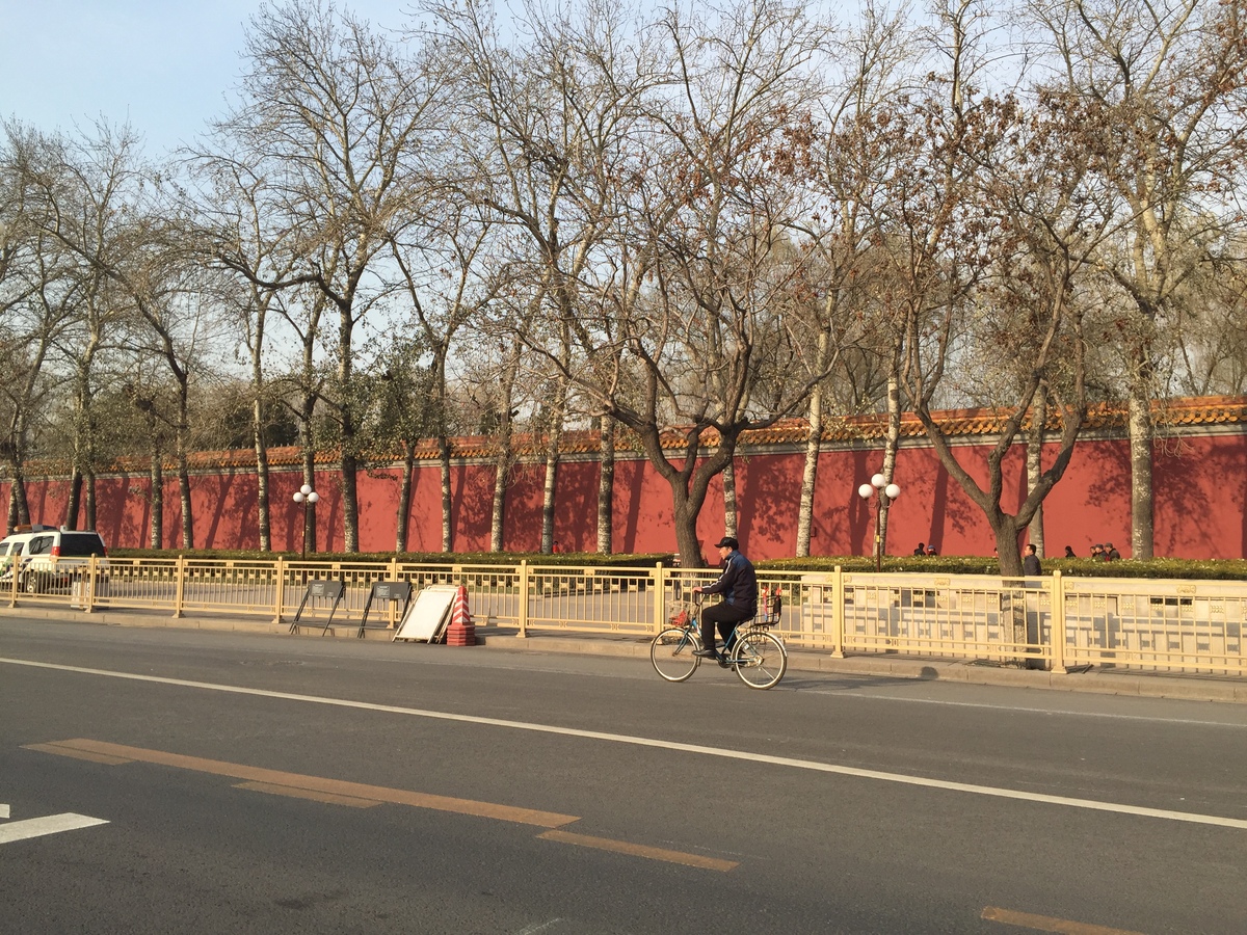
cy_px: 468
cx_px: 624
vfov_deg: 48.2
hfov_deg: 61.7
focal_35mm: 29
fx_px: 1045
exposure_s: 1/1236
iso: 32
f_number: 2.2
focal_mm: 4.15
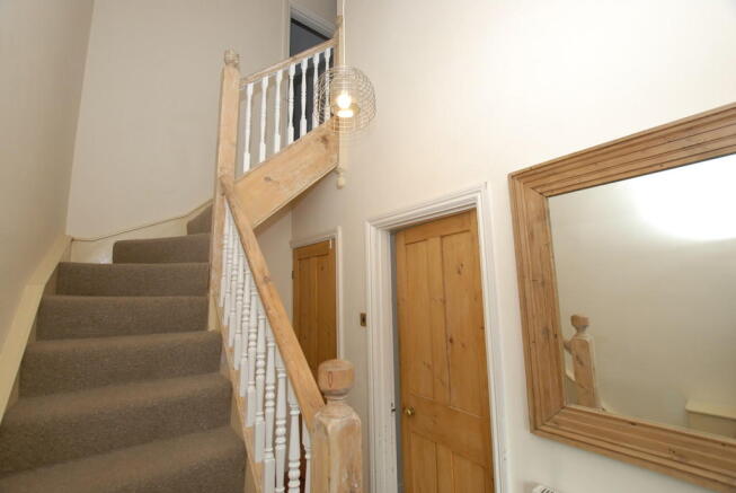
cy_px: 246
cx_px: 368
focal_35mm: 15
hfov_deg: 100.3
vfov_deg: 77.5
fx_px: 307
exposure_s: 1/60
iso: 200
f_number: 5
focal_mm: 10
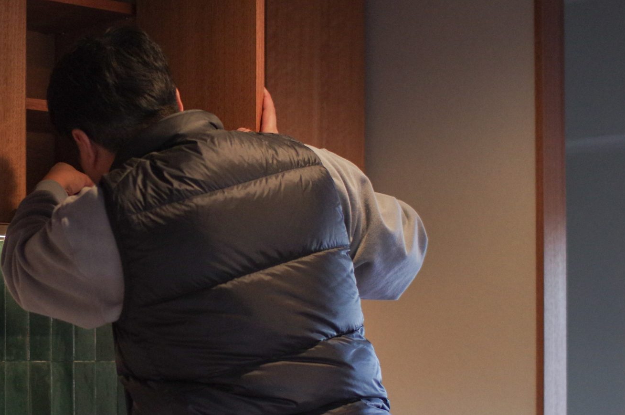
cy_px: 238
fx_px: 1526
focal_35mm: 88
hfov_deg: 22.7
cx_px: 81
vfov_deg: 15.5
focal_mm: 30
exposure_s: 1/500
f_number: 1.4
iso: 800
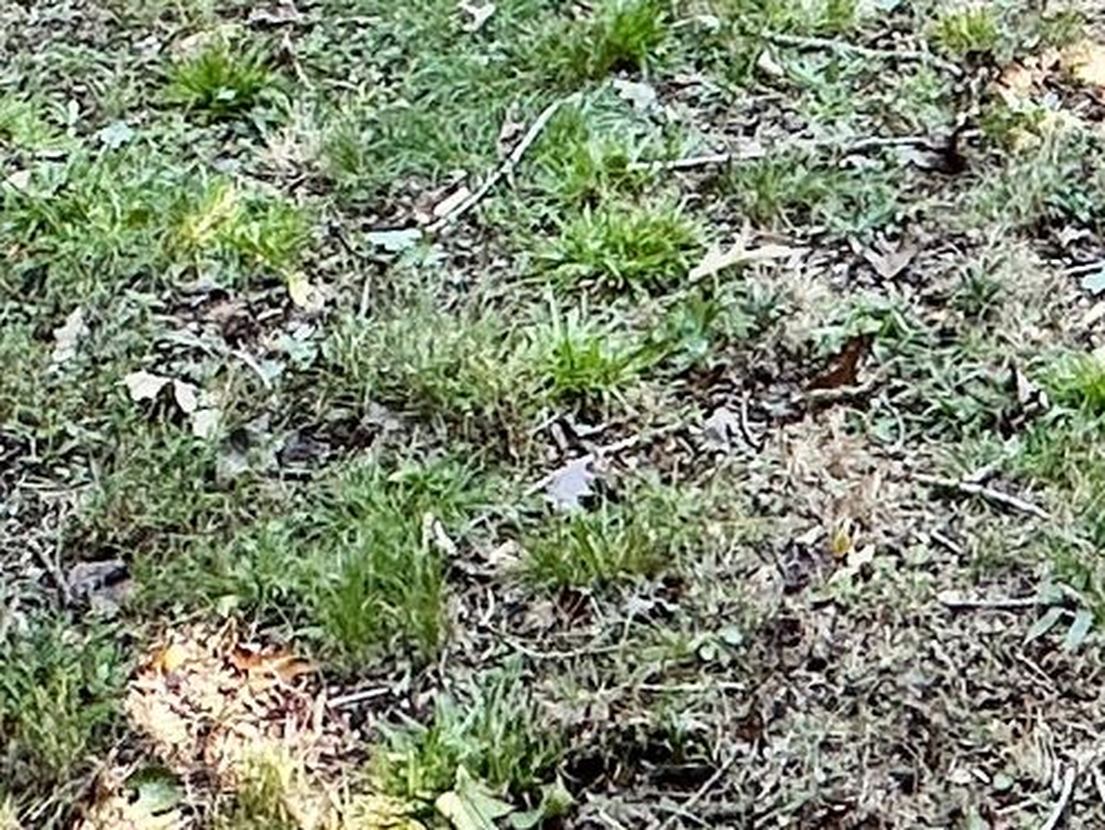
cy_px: -1022
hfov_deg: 21.8
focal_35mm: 87
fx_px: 2779
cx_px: 1058
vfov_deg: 13.5
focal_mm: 2.22
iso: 64
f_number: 2.2
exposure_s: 1/99
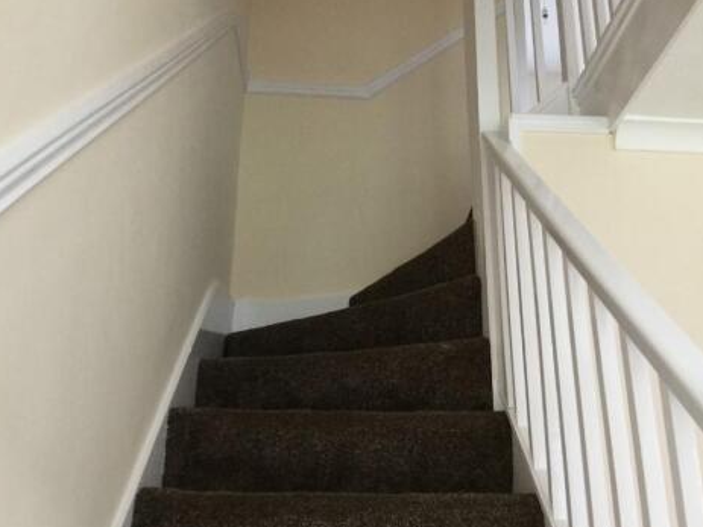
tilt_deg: +23.6
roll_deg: -0.5
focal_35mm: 39
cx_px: 379
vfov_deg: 36.8
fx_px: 792
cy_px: 250
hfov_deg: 47.8
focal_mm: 3.3
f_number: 2.4
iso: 100
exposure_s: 1/30
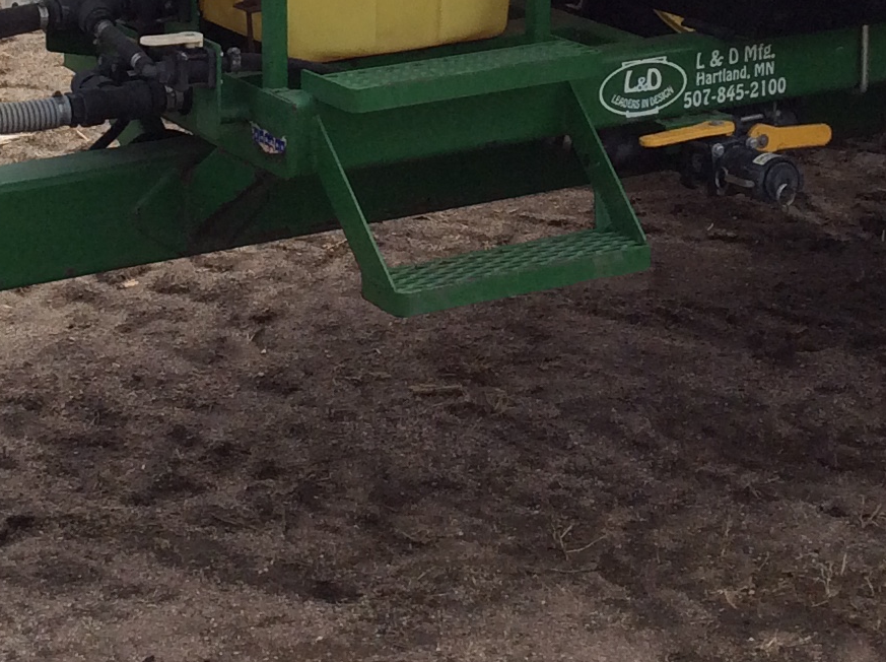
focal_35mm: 95
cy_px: -131
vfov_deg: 15.0
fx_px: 2428
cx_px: 232
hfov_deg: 20.5
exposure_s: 1/1684
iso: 32
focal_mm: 3.3
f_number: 2.4
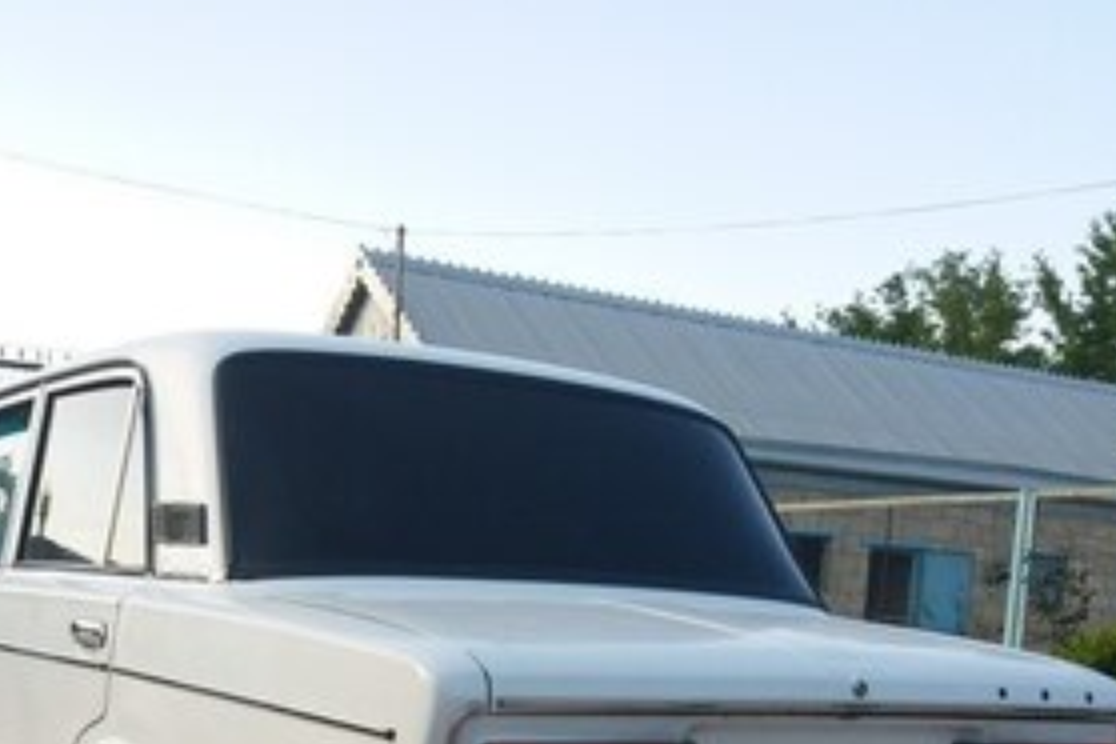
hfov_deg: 39.6
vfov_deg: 24.6
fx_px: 1550
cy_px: 880
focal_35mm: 50
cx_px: 512
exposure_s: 1/233
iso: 40
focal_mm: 3.7
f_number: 1.9
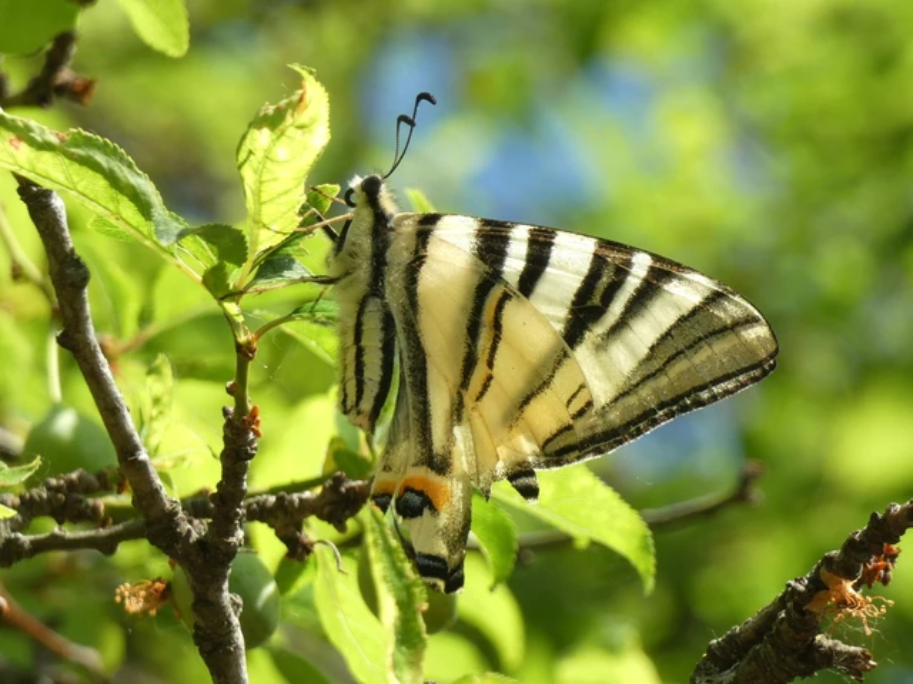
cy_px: 342
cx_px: 456
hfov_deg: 7.4
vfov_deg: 5.6
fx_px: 7016
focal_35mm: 266
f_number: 5.5
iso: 125
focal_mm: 47.6
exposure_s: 1/80
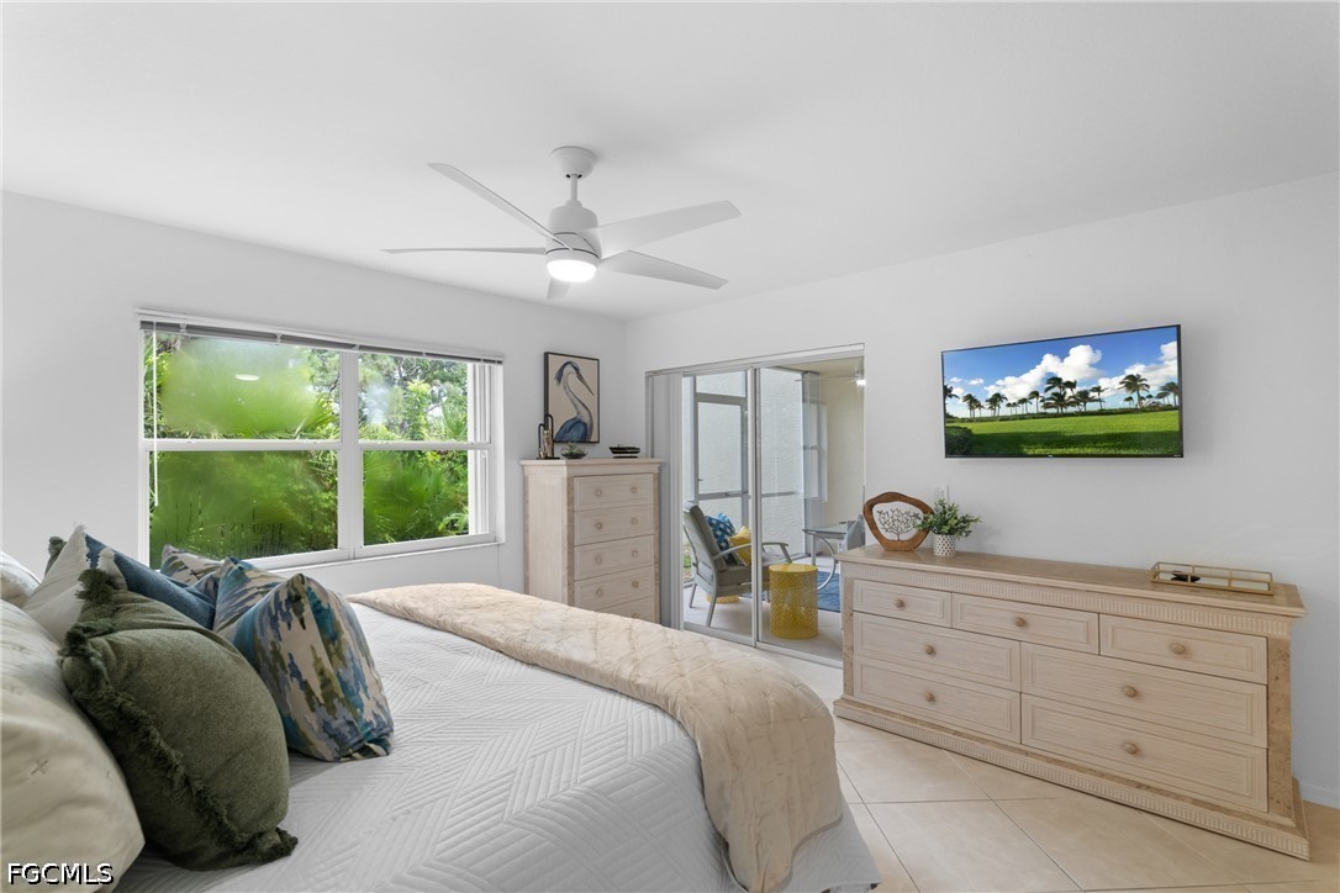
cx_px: 670
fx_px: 596
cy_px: 446
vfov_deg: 73.7
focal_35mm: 16
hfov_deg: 96.7
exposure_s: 1/5
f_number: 9
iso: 640
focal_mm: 16
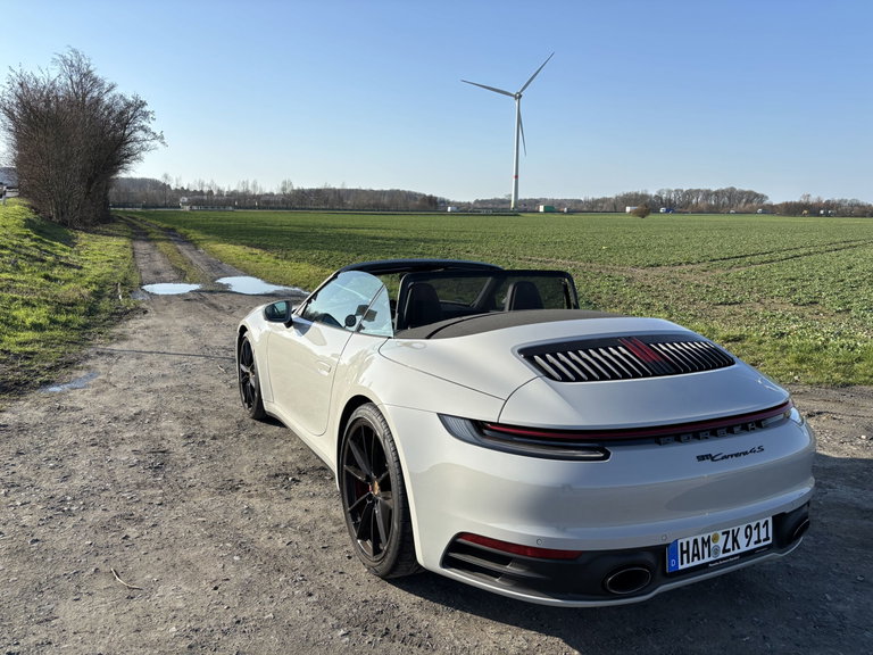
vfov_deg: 53.1
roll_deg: +0.2
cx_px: 436
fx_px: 656
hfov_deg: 67.3
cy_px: 328
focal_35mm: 26
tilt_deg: -9.4
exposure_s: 1/2639
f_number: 1.6
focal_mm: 5.96
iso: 50
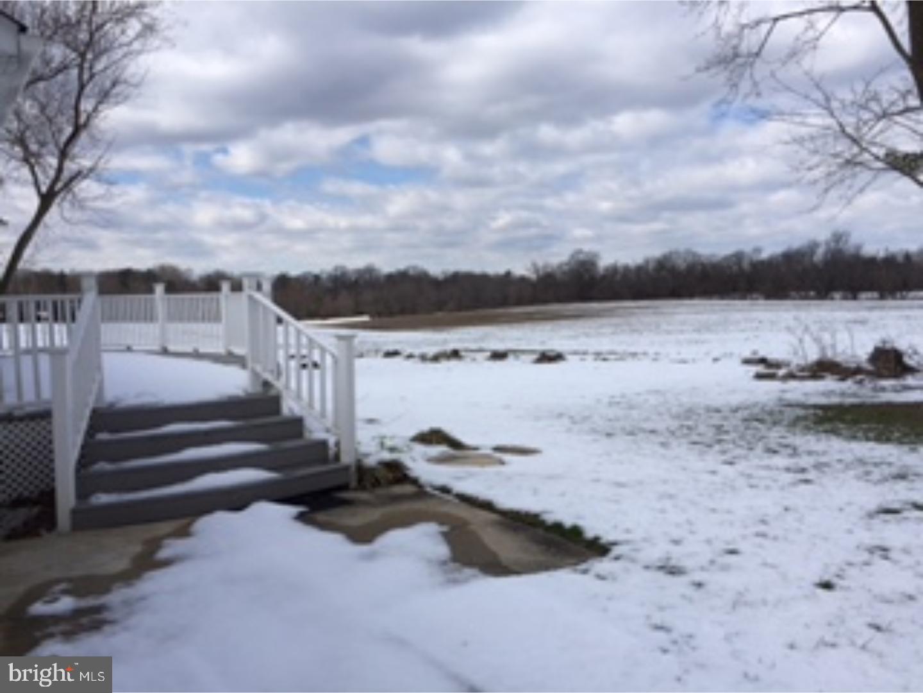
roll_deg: +1.9
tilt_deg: -5.6
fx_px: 773
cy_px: 346
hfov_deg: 61.7
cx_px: 462
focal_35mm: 29
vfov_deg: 48.2
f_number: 2.2
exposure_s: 1/3597
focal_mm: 4.15
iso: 32
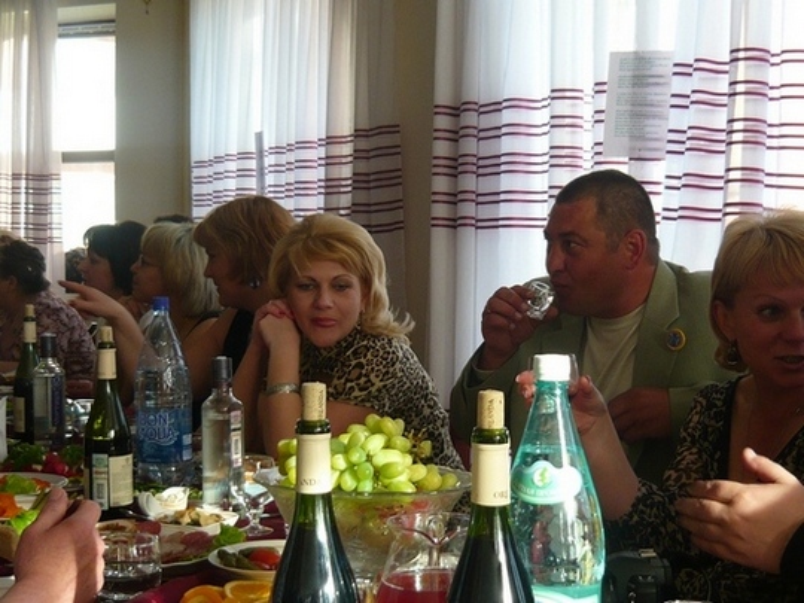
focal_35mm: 53
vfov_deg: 27.5
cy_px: 302
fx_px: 1231
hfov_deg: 36.2
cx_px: 402
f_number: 2.8
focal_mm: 5.5
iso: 100
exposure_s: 1/50
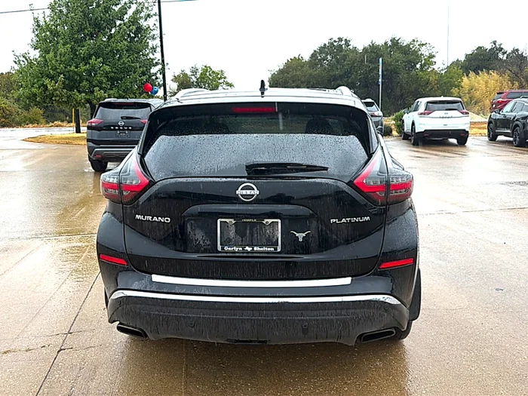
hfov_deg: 69.4
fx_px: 381
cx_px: 264
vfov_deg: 54.9
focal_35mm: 25
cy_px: 198
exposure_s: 1/459
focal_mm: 6.76
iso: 80
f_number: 1.78
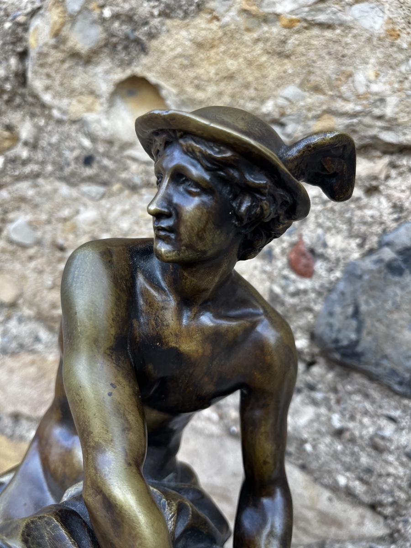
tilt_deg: -15.2
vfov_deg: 67.3
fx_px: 412
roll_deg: +0.6
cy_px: 274
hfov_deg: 53.1
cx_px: 206
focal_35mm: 26
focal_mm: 5.1
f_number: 1.6
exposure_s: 1/121
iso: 80
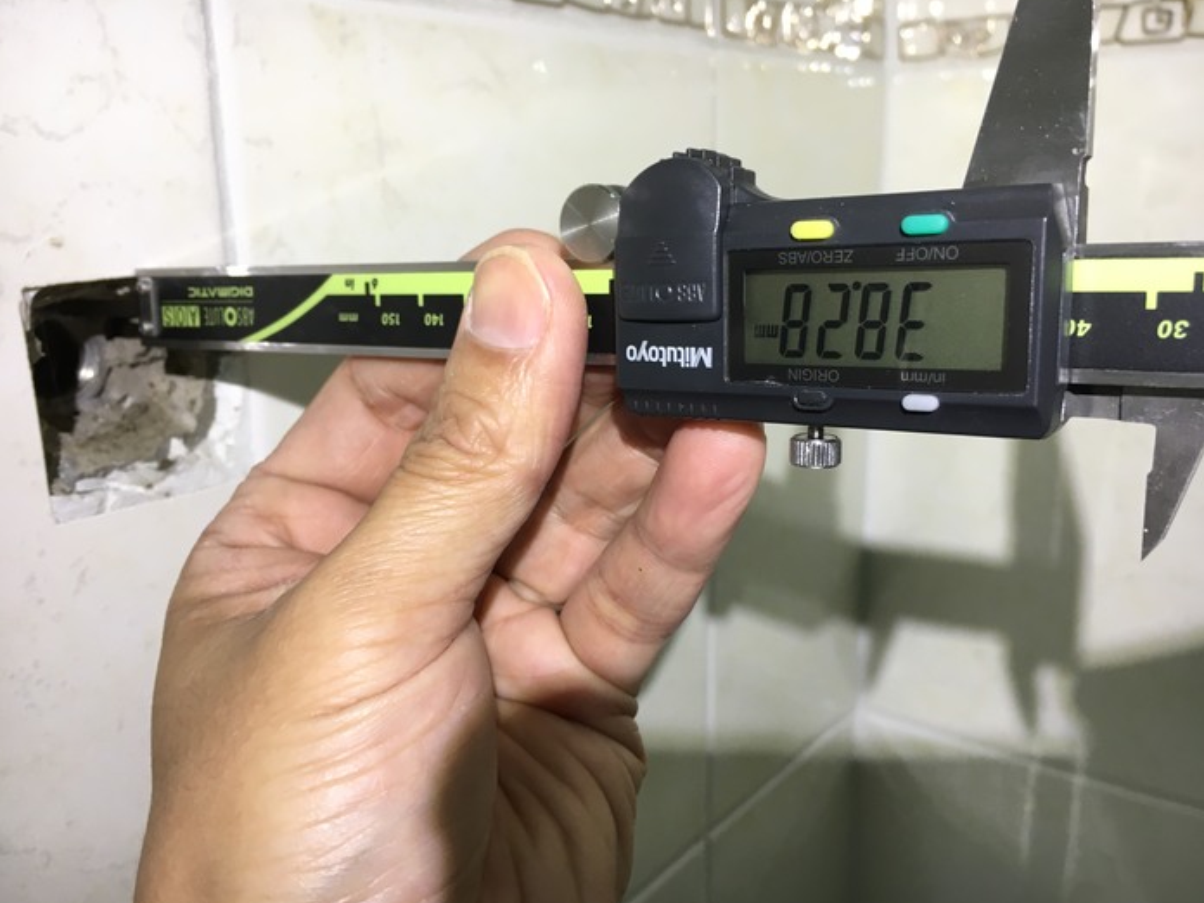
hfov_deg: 60.0
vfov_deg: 46.8
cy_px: 455
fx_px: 1043
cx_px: 595
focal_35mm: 30
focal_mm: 4.15
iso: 50
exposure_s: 1/30
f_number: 2.2
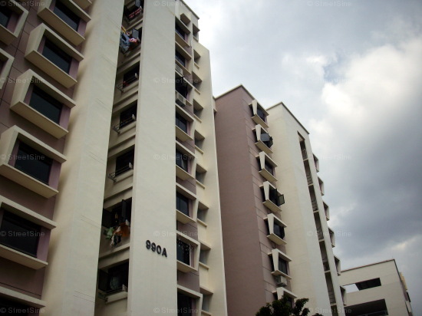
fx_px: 451
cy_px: 158
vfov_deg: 38.6
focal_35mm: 37
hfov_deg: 50.2
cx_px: 211
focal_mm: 6.2
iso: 80
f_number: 5.6
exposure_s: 1/800
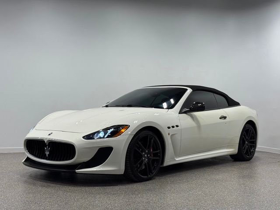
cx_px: 140
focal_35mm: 48
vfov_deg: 30.3
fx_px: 388
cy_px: 105
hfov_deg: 39.7
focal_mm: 6.76
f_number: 1.78
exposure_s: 1/466
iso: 64
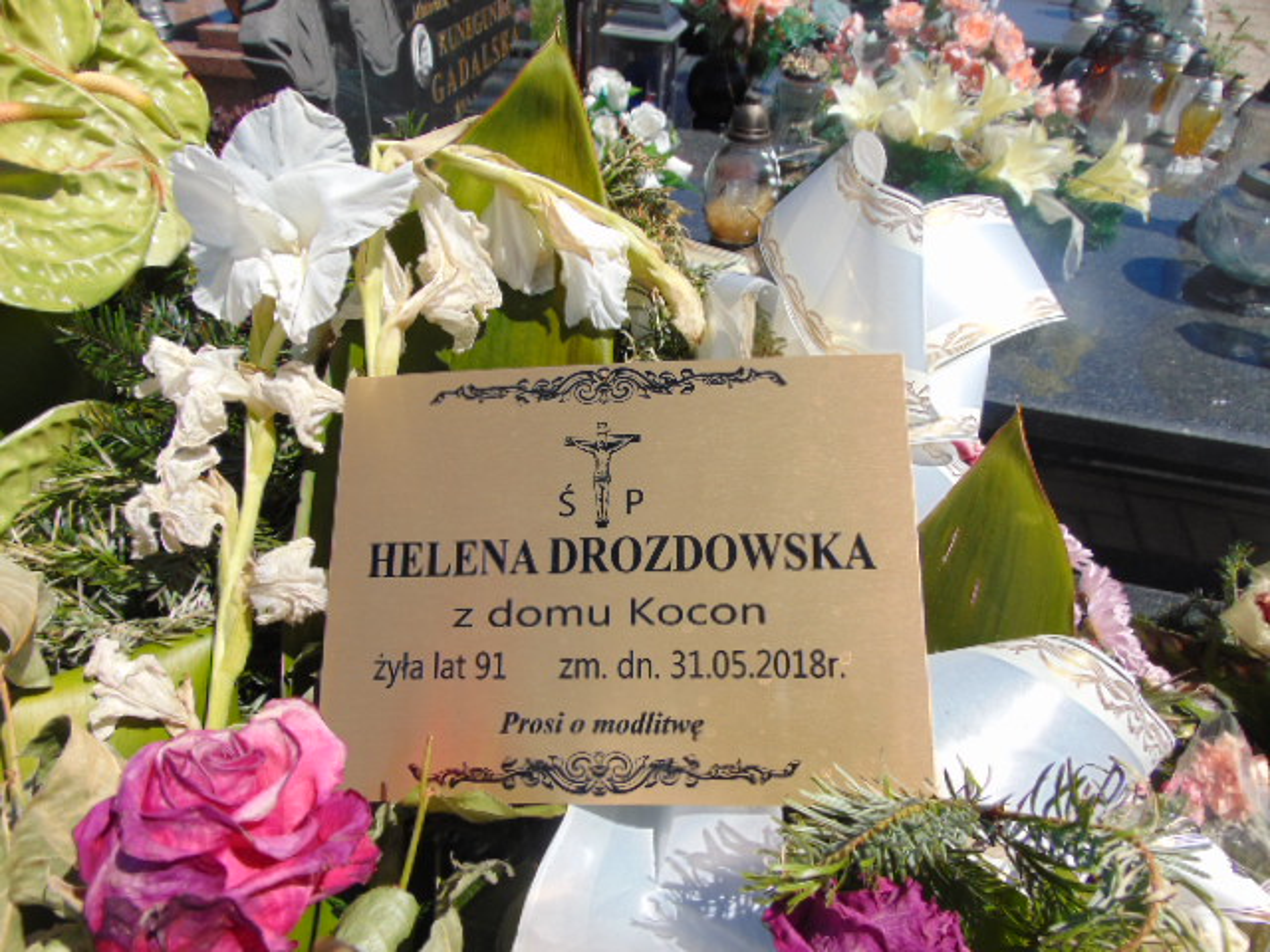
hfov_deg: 69.4
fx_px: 917
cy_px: 476
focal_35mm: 25
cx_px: 635
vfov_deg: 54.9
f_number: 7.7
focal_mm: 4.5
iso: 80
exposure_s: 1/320
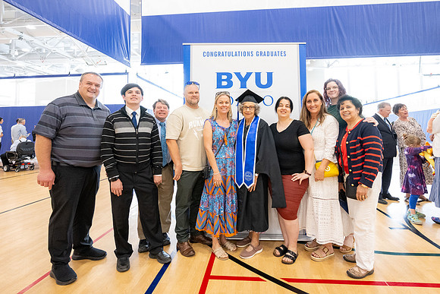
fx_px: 226
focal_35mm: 19
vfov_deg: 65.5
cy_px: 124
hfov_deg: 88.2
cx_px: 236
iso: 4000
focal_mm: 16
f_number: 4
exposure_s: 1/200
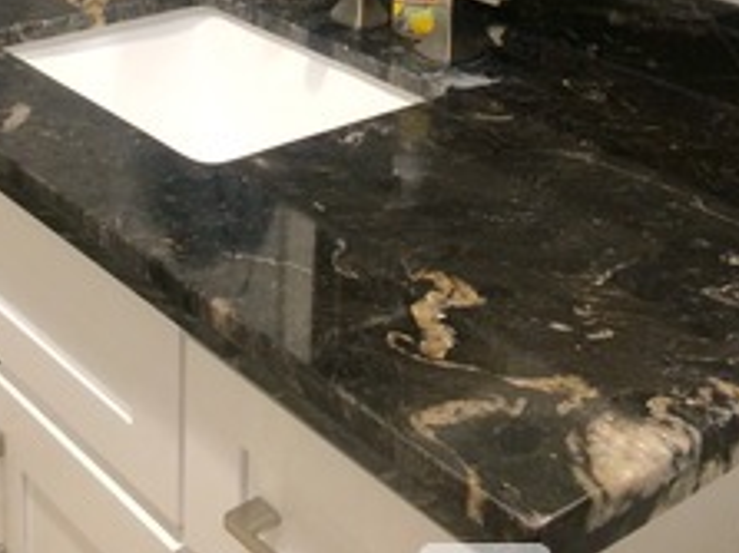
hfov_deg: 29.8
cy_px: -152
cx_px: 333
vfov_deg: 20.7
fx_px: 1387
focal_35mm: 65
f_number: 2.2
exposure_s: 1/30
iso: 100
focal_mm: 4.15
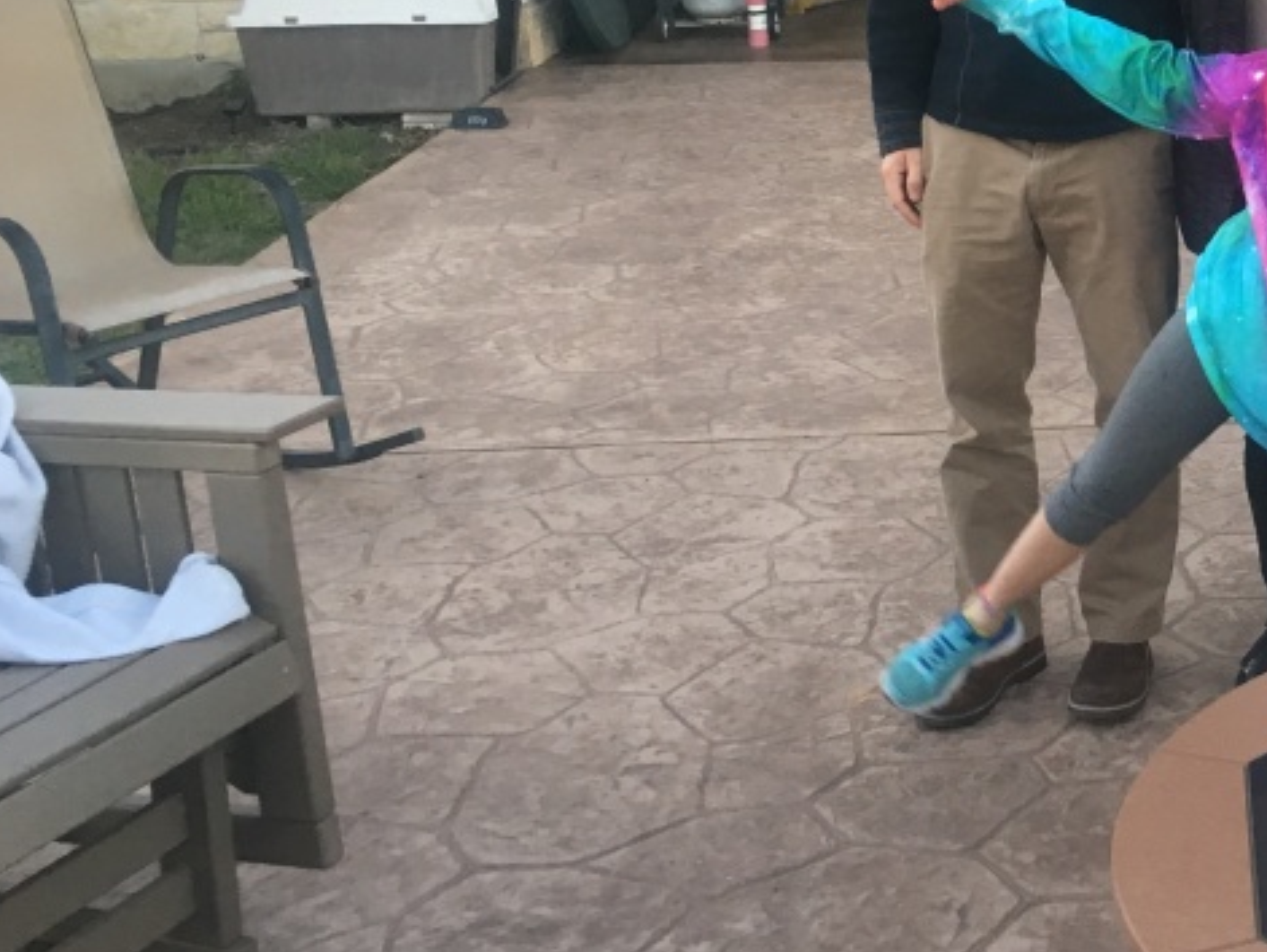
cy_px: 194
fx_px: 2308
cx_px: 1305
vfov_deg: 23.0
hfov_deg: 28.5
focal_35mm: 63
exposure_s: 1/30
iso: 32
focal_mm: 4.15
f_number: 2.2
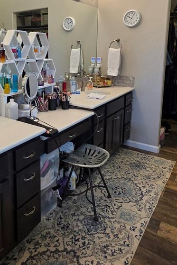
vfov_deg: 62.0
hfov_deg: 43.1
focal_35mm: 29
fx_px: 214
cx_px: 38
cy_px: 88
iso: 80
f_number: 1.9
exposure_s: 1/120
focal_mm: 2.2
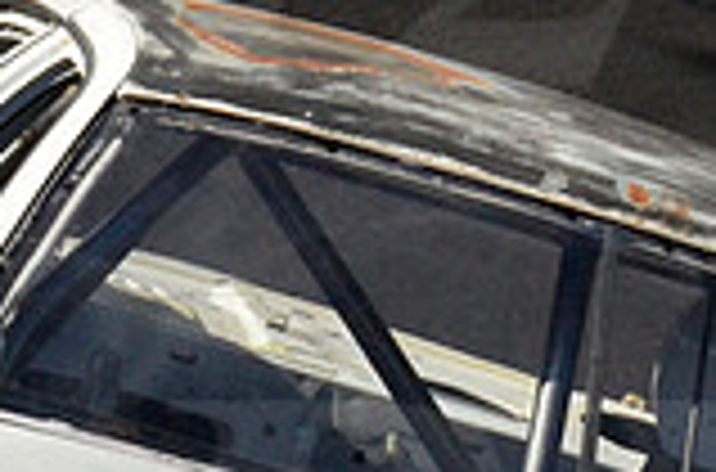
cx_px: 374
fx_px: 25501
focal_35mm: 1286
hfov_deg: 1.6
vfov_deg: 1.1
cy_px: 647
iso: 1000
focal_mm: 170
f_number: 16
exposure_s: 1/800
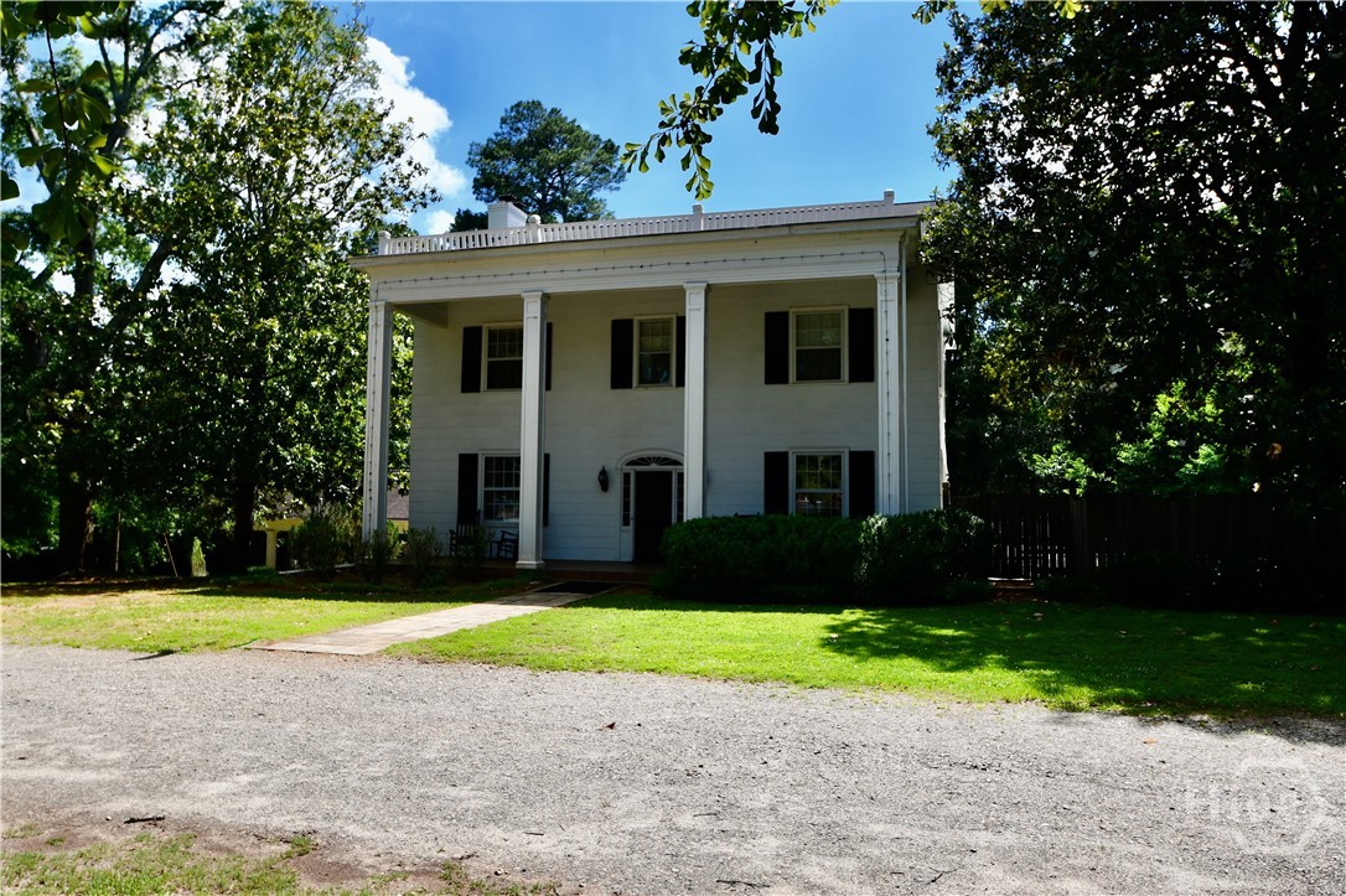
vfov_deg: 53.1
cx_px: 673
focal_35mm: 24
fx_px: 897
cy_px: 448
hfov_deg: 73.8
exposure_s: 1/250
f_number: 8
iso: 110
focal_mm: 16
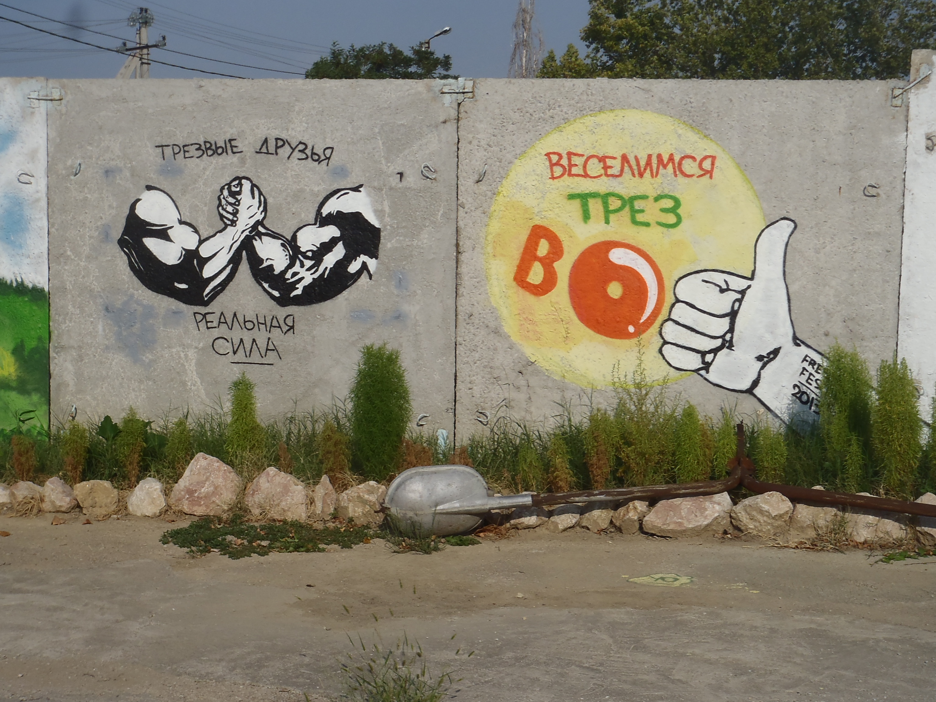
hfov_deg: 33.8
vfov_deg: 25.7
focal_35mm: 57
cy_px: 351
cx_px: 468
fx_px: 1541
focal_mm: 10.34
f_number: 7.1
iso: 80
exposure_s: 1/400
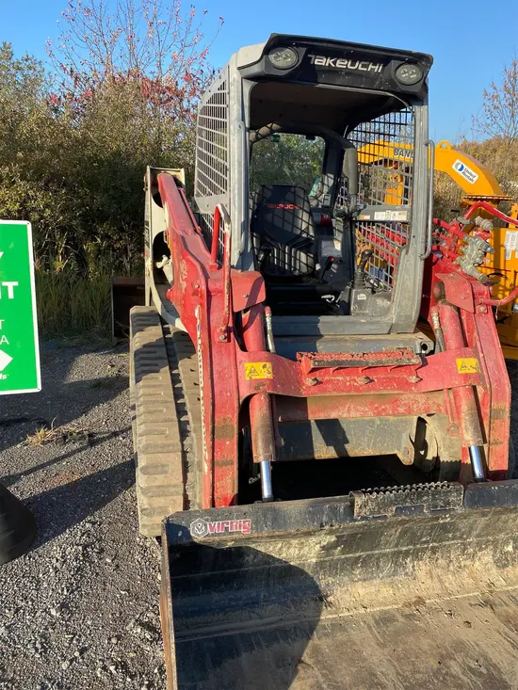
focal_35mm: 26
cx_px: 259
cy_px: 345
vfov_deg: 67.3
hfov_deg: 53.1
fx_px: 519
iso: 32
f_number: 1.8
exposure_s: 1/1147
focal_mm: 4.25
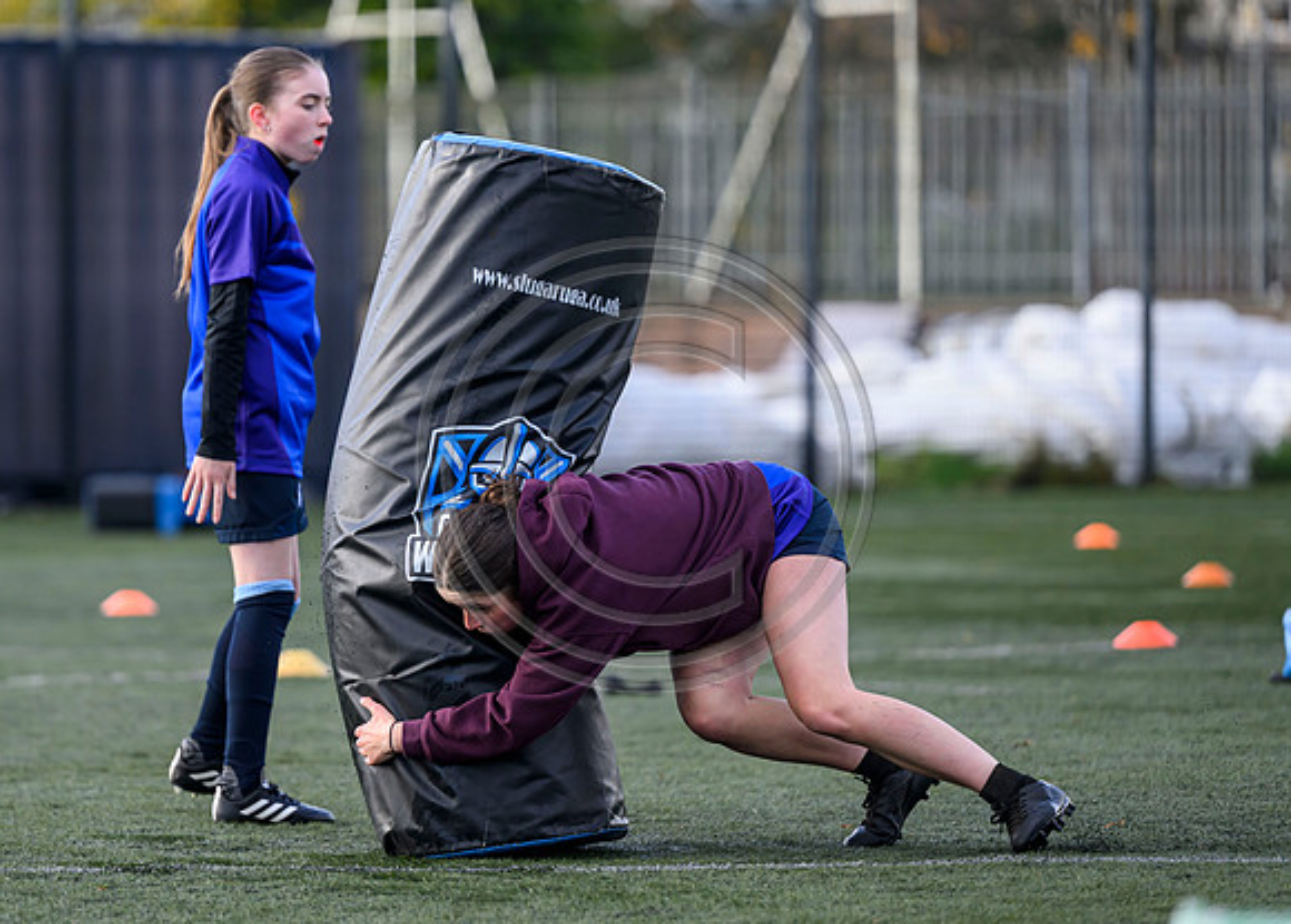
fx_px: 8504
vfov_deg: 6.2
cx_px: 533
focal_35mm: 232
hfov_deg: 8.7
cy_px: 433
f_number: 3.2
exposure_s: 1/1250
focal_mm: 180
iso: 500
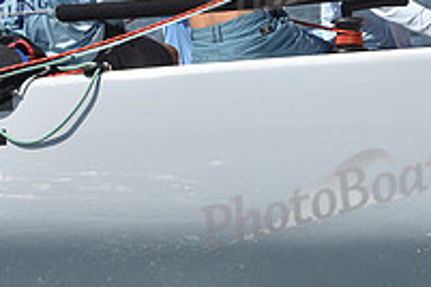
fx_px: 4214
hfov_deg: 5.9
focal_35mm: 352
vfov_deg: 3.9
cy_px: 112
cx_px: 92
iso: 320
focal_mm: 122
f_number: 9
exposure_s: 1/1250
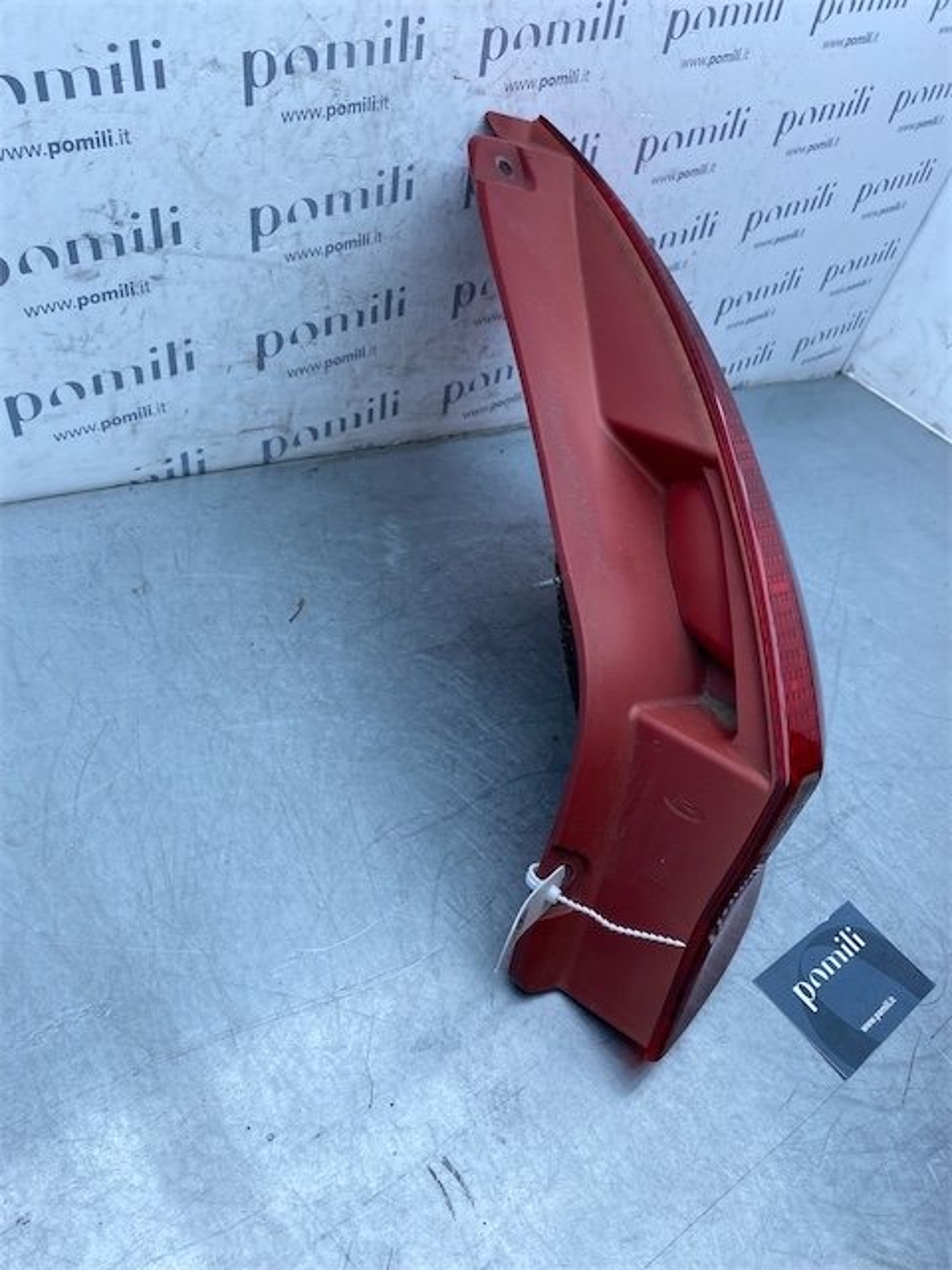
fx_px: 953
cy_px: 635
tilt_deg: -39.9
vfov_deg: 67.3
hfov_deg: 53.1
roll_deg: -18.9
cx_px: 476
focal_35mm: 26
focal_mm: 4.25
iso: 32
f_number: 1.8
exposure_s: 1/799
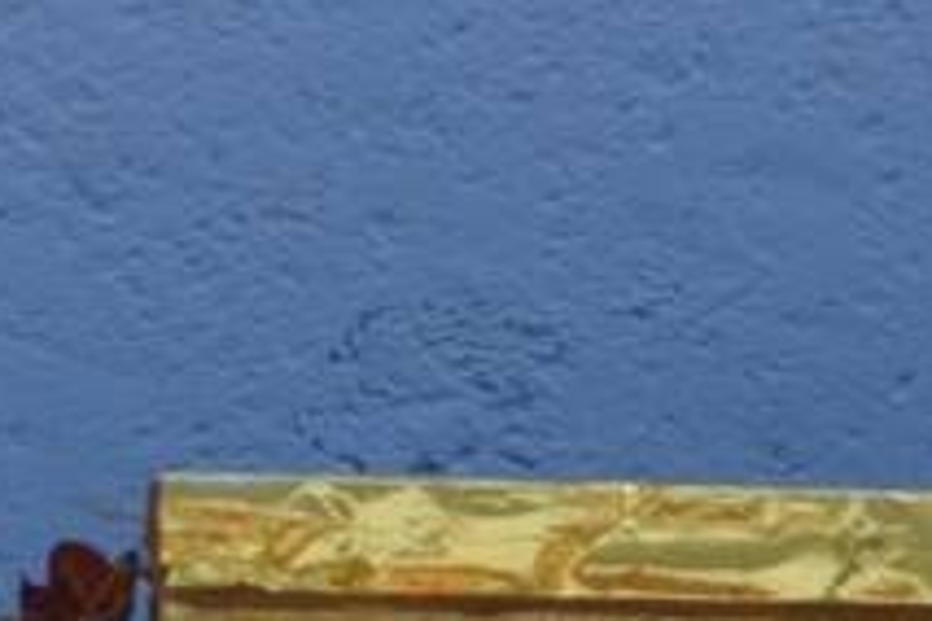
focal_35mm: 619
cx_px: 1024
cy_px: 2289
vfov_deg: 2.2
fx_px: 16017
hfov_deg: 3.3
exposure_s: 1/250
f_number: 8
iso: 200
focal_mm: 55
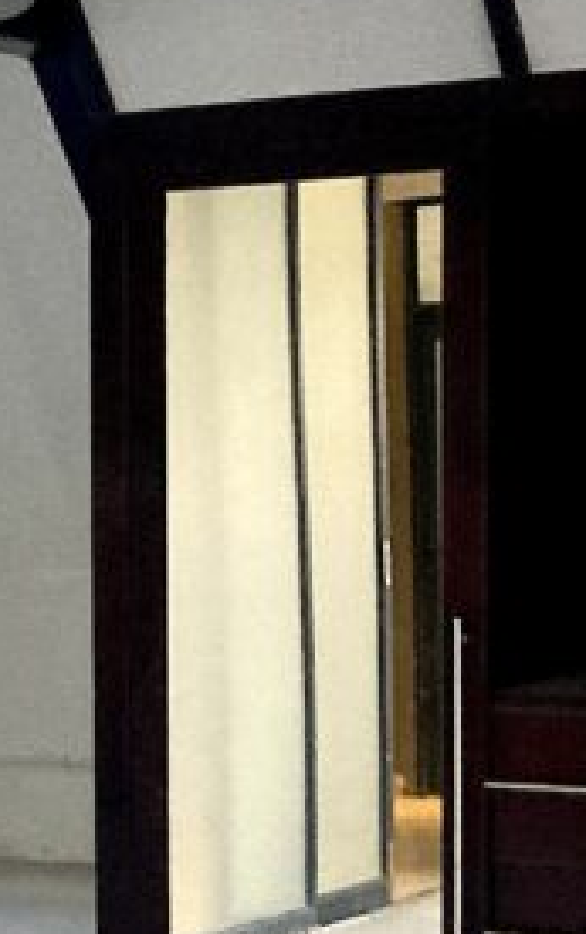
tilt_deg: -1.2
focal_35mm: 110
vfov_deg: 18.9
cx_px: -400
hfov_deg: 11.3
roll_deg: +0.7
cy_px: 599
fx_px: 2805
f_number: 1.8
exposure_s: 1/40
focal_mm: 3.99
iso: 400
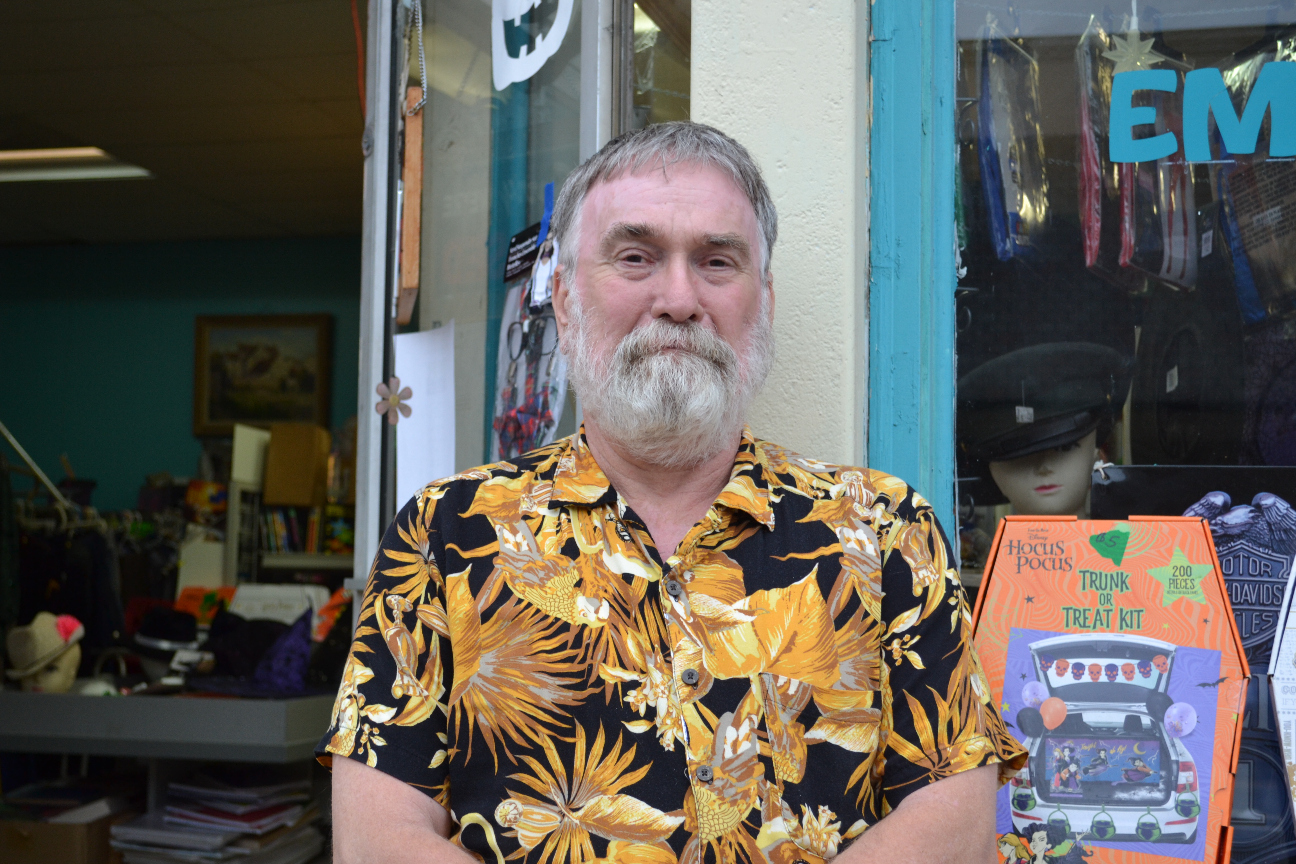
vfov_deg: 25.1
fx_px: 1944
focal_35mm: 54
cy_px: 432
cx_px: 648
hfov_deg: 36.9
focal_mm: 36
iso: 400
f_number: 5
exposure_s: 1/80
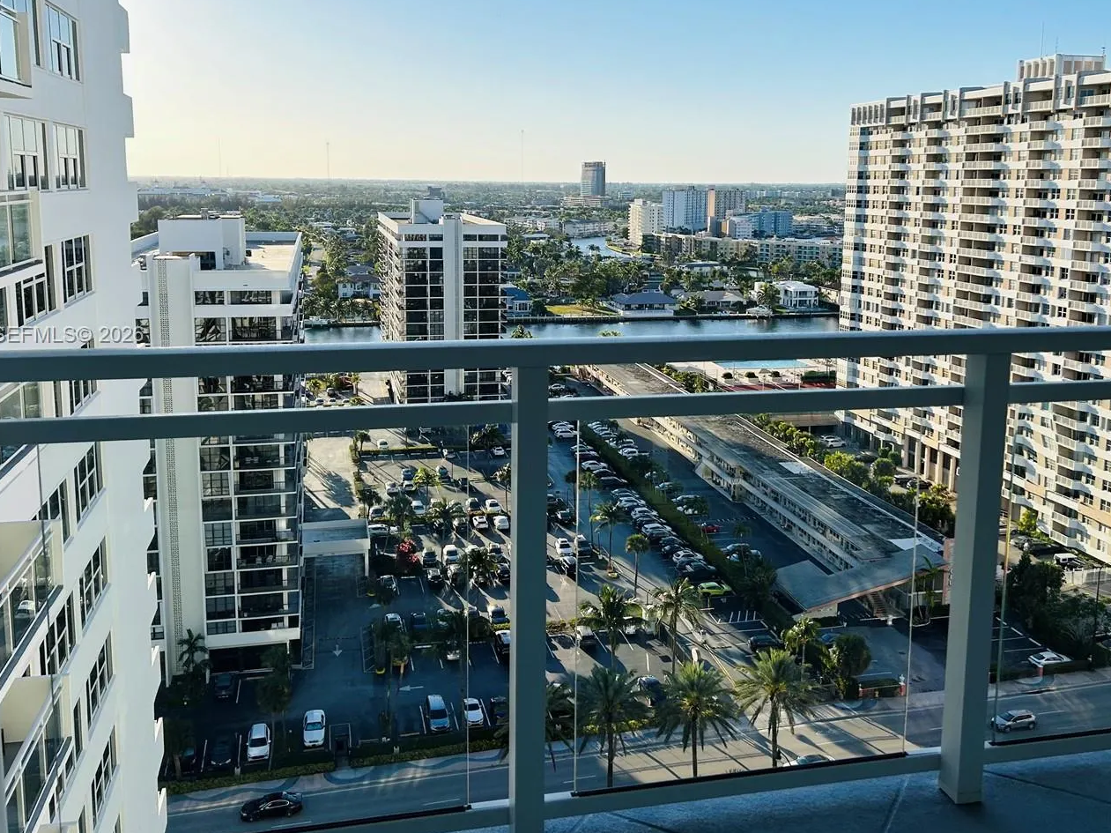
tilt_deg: -8.0
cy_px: 336
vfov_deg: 42.7
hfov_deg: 55.4
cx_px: 574
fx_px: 1059
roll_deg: -0.5
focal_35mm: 33
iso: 50
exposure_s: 1/4274
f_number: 1.5
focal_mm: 5.7
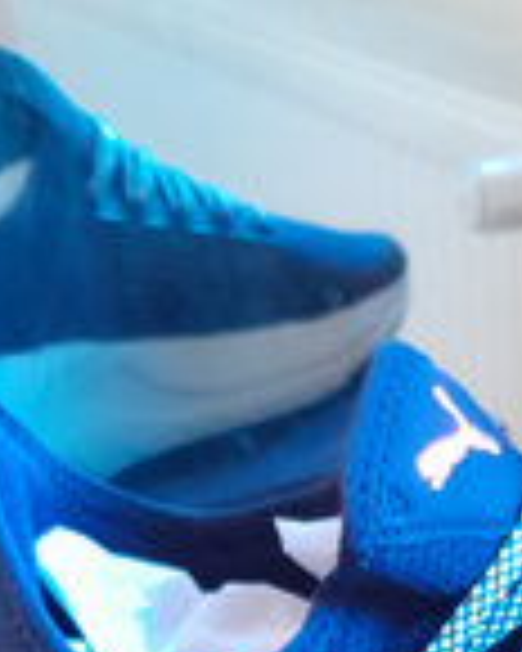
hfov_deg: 16.9
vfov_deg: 19.3
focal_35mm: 91
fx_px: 1757
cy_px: 868
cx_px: 317
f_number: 1.8
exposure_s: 1/20
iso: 800
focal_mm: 4
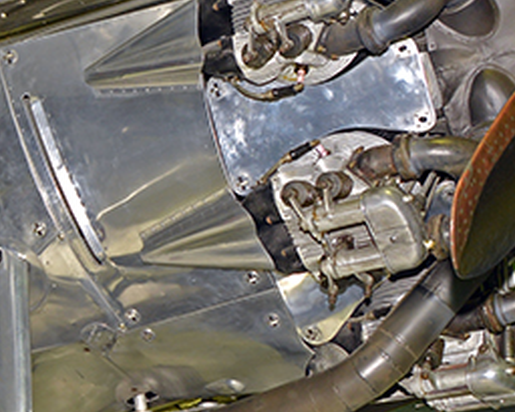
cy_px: 300
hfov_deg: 14.7
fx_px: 1875
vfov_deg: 12.5
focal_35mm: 123
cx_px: -209
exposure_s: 1/13
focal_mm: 28
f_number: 5.6
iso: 320
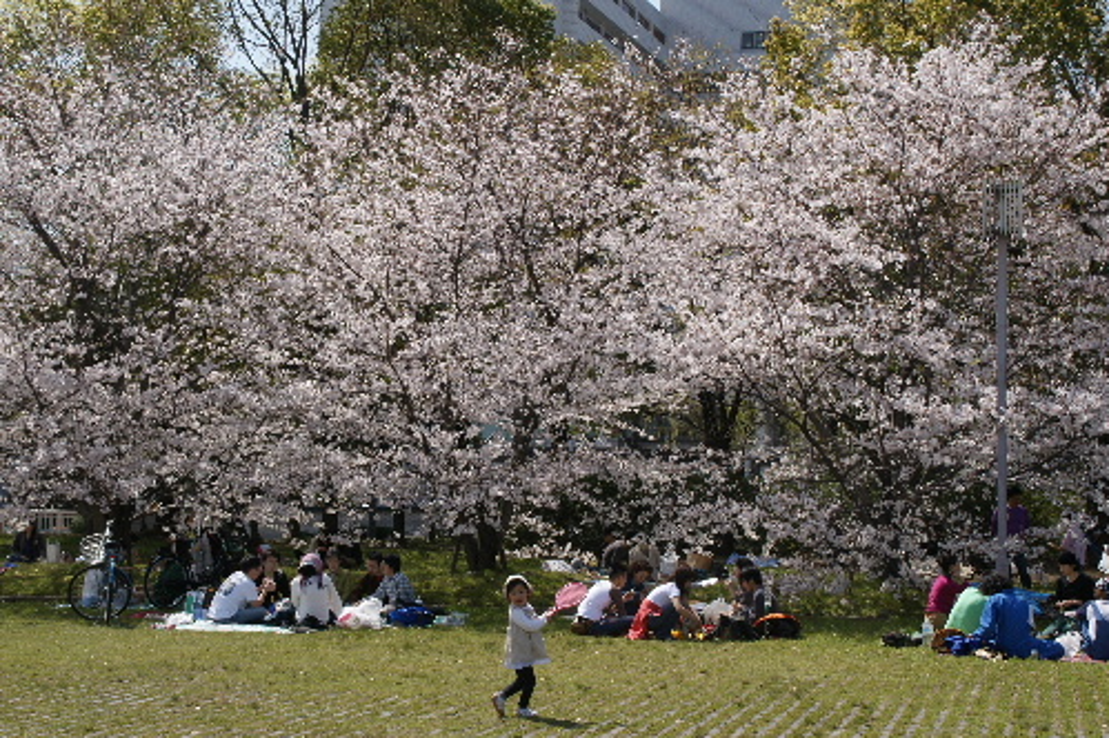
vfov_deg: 22.6
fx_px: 1847
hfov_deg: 33.4
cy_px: 369
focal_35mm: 60
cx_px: 554
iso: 100
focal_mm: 40
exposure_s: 1/125
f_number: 13
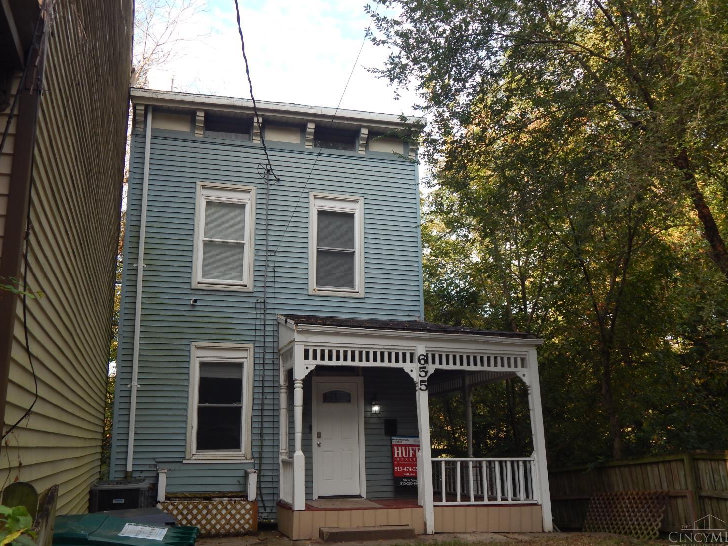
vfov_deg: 39.7
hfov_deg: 51.3
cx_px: 370
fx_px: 757
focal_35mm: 36
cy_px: 273
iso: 125
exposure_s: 1/200
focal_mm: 6.1
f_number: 3.3
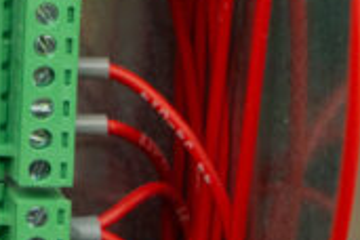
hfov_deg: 8.0
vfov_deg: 6.0
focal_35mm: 227
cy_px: 14
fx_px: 2270
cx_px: -669
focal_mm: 38
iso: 400
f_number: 5.6
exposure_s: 1/60
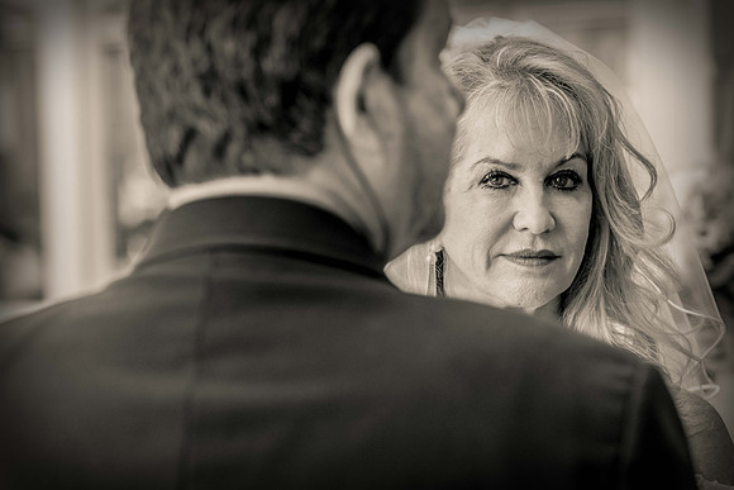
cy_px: 287
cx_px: 304
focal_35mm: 136
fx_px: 2770
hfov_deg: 15.1
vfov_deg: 10.1
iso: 800
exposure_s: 1/800
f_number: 4.5
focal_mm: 116
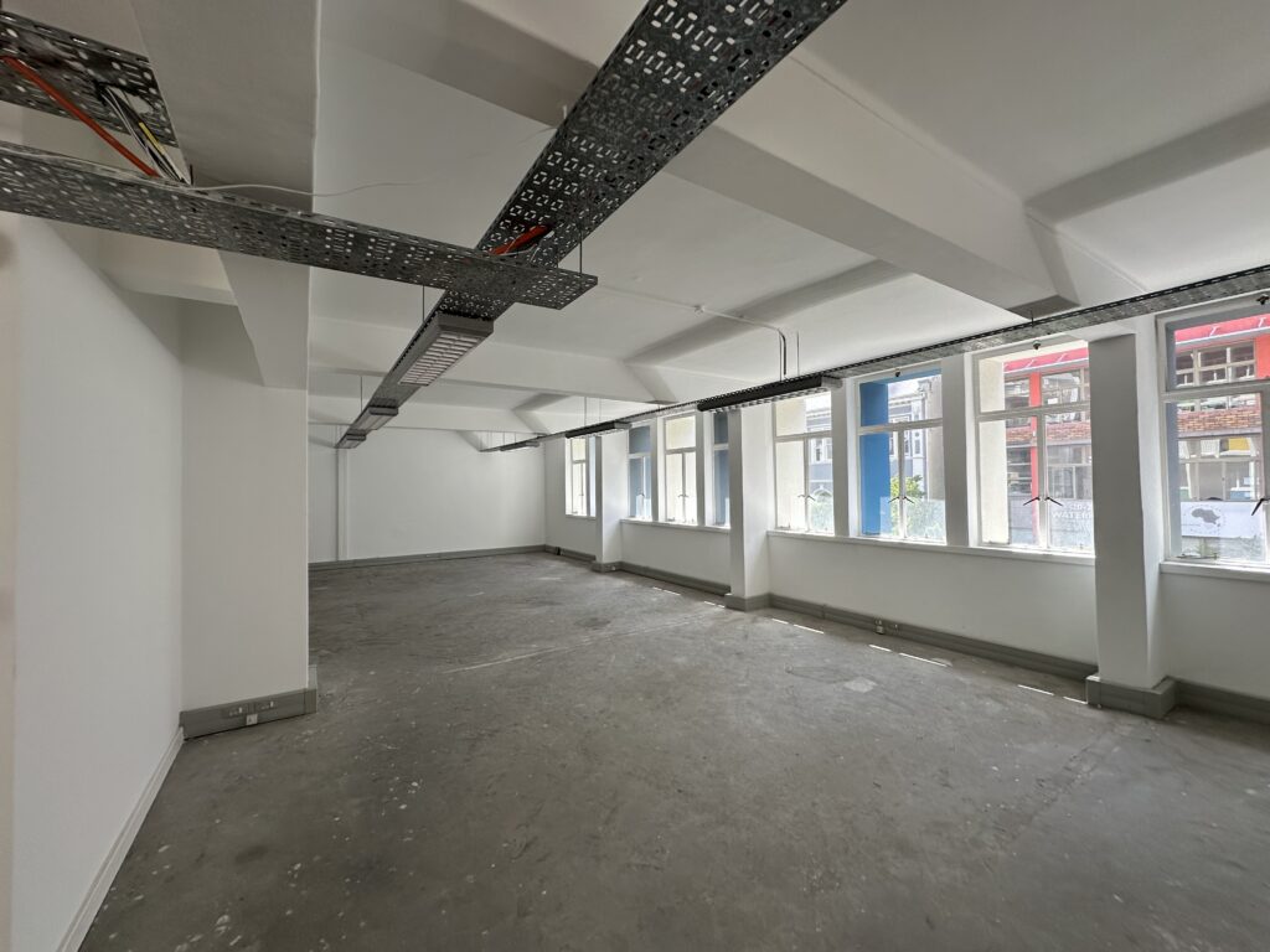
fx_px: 514
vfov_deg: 85.7
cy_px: 476
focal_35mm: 14
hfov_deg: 102.1
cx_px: 635
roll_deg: -0.1
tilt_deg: +2.9
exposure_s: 1/198
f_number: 2.2
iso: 40
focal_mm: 2.22
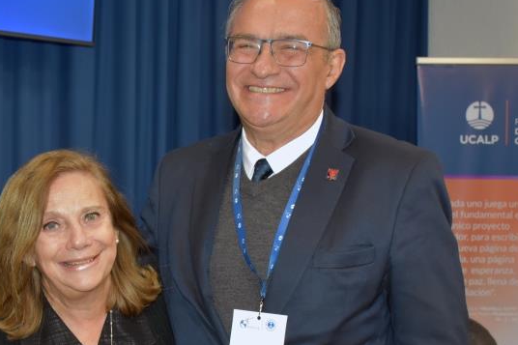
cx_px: 96
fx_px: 1237
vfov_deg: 15.8
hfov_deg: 23.3
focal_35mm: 86
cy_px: 260
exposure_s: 1/60
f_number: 5.6
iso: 1600
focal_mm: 30
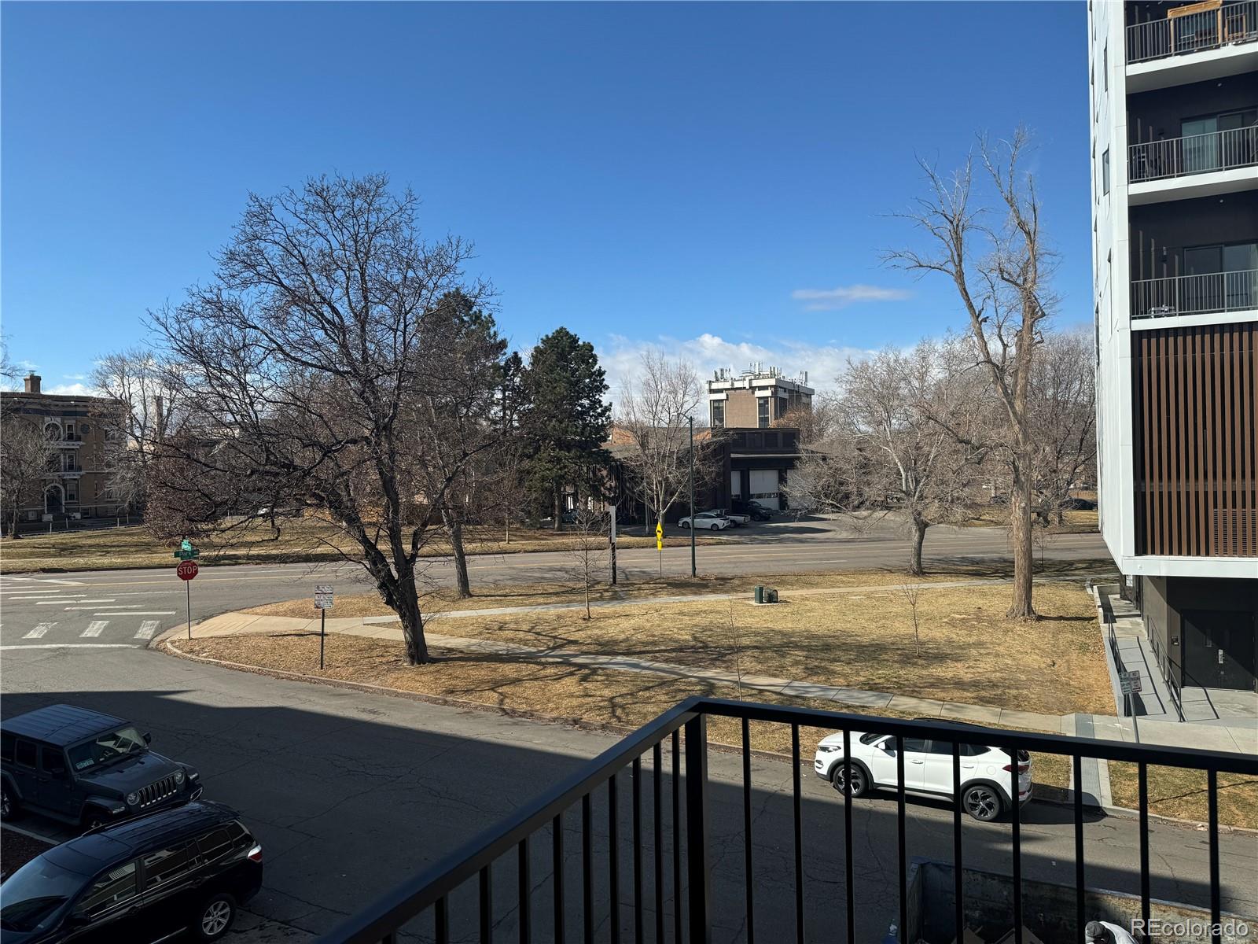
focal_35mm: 24
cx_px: 629
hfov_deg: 71.6
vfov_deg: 56.8
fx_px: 872
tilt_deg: -0.9
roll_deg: +0.6
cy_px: 472
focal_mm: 6.76
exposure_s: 1/4608
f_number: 1.78
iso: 80
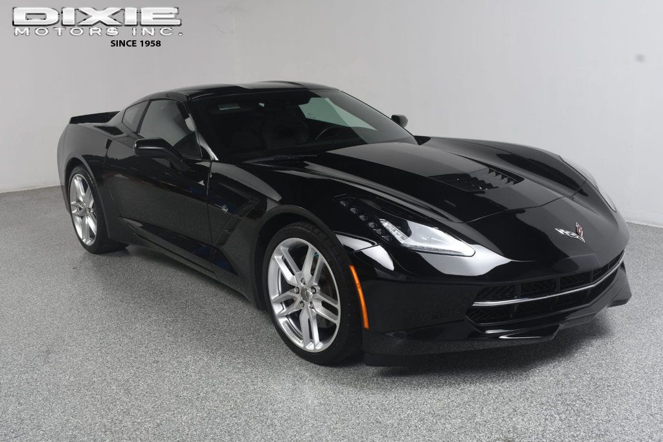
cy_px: 221
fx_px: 663
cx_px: 332
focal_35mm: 36
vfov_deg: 36.8
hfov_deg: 53.1
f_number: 9
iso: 100
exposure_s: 1/200
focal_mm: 24
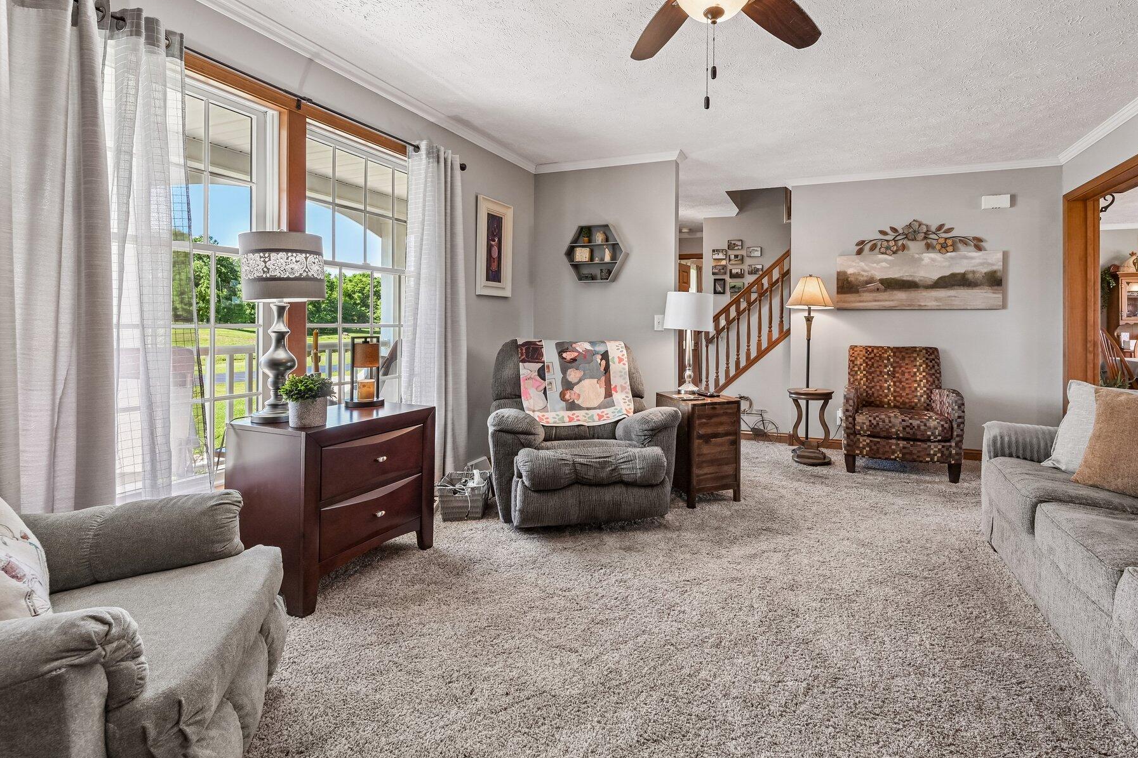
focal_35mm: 16
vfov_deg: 73.4
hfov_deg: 96.3
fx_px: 506
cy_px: 332
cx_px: 639
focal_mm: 14
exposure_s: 1/15
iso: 180
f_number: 8
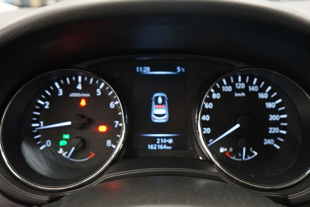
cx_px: 155
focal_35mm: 31
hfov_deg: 60.3
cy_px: 104
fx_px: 267
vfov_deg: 42.3
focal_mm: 31
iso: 4000
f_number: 3.5
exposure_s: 1/60
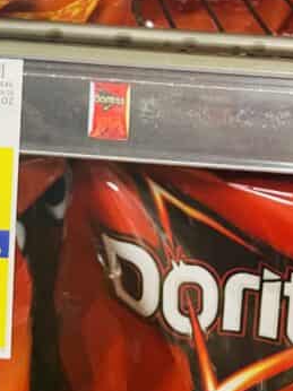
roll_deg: -3.4
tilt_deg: -19.9
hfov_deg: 18.3
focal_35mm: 77
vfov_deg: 22.9
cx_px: -45
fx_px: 870
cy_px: -98
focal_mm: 4.2
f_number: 1.6
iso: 200
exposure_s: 1/60
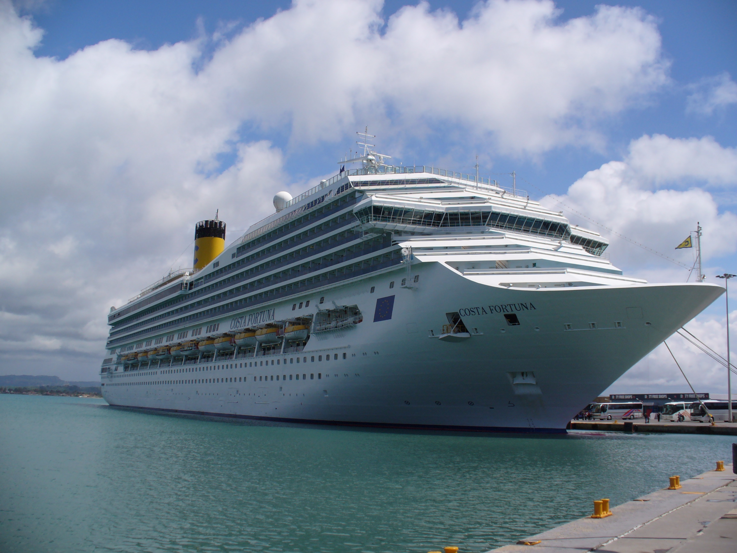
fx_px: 788
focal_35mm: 37
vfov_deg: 38.7
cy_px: 276
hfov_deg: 50.1
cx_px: 368
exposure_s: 1/500
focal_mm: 6.1
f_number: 5.6
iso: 64
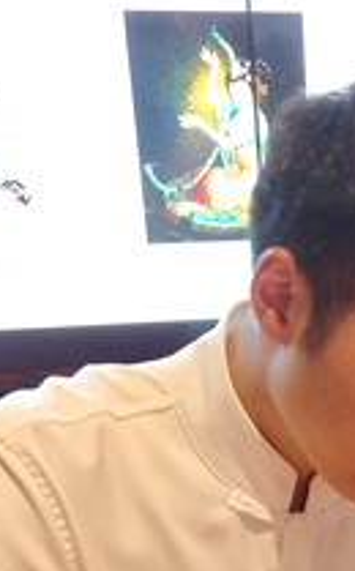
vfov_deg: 32.3
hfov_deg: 19.3
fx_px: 948
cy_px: 485
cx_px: 486
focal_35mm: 61
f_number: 1.7
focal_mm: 4.1
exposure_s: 1/33
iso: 1600
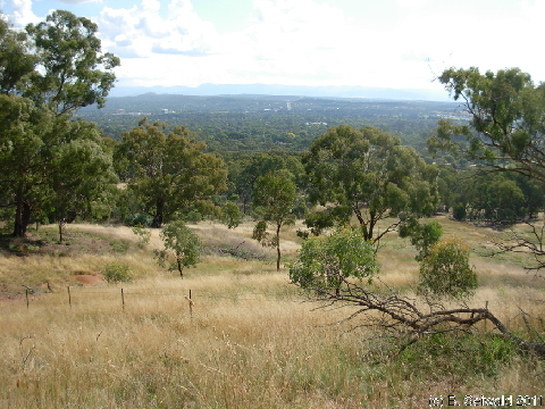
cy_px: 204
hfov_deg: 49.0
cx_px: 272
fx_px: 598
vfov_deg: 37.7
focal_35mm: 38
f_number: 2.9
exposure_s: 1/836
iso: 79
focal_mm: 6.3
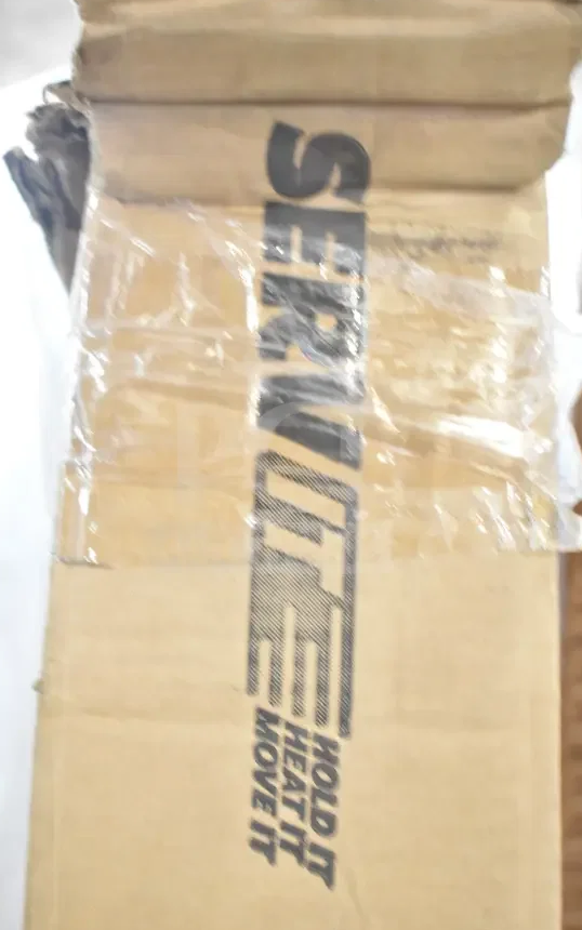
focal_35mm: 52
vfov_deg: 38.8
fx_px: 1319
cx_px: 269
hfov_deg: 24.9
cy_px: 488
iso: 1400
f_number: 4.5
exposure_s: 1/50
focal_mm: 32
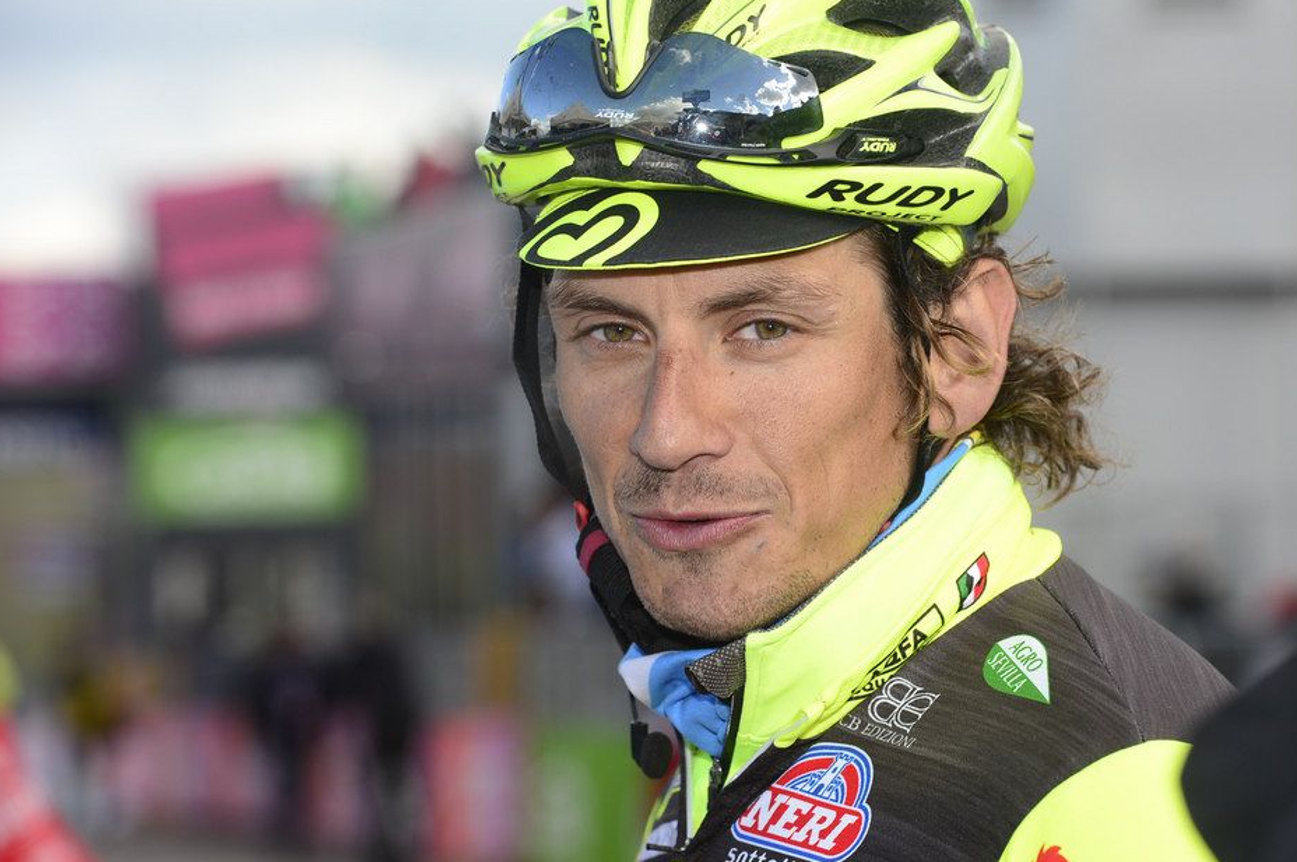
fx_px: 5759
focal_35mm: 160
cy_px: 403
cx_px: 702
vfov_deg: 8.6
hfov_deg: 12.8
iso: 200
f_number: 7.1
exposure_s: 1/250
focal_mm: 145
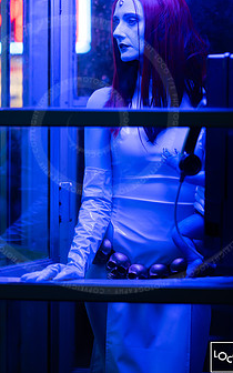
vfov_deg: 18.0
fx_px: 1179
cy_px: 150
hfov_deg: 11.3
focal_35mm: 116
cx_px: 102
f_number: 1.3
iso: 200
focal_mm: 85
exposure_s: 1/250
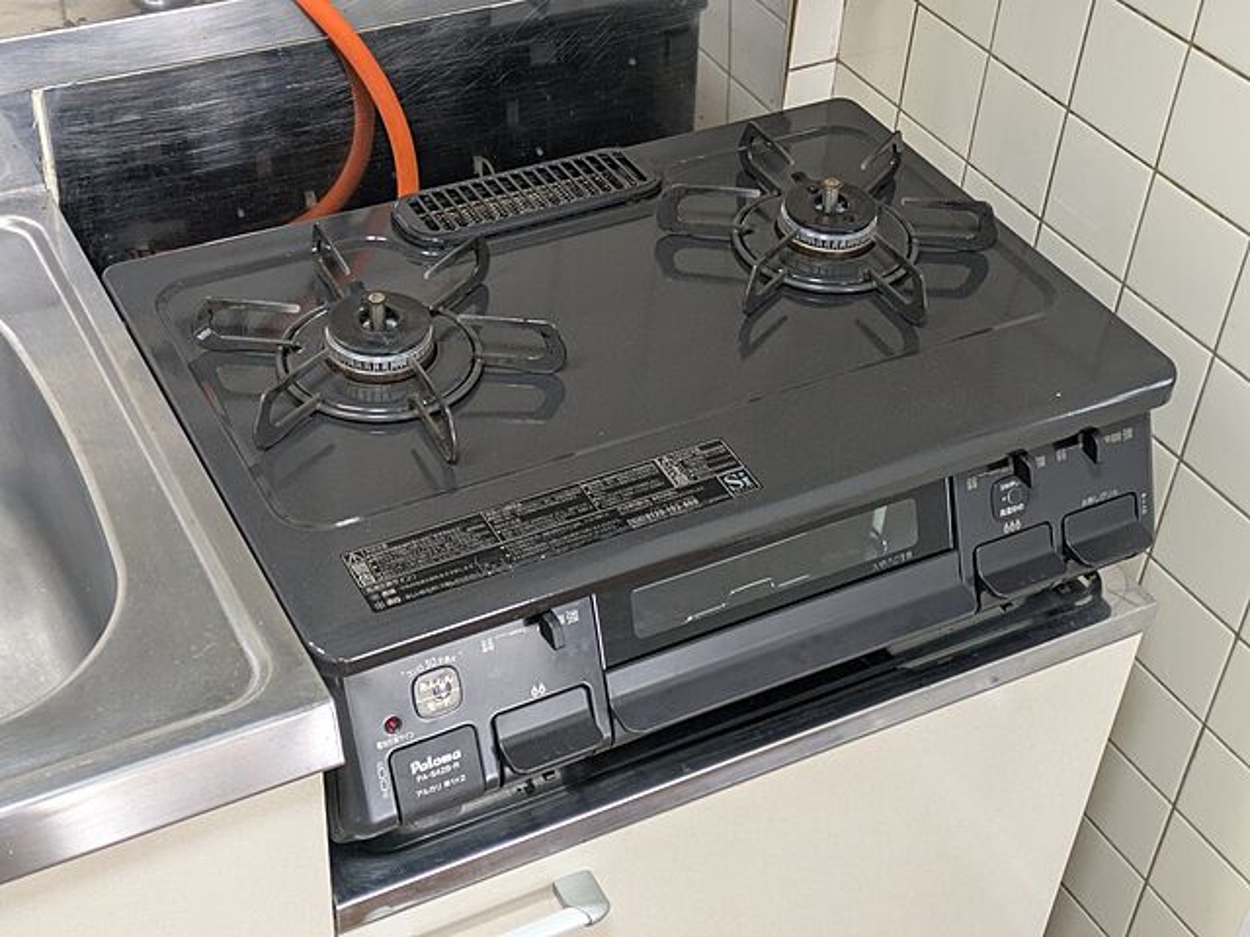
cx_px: 625
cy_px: 468
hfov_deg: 37.5
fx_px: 1842
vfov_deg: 28.6
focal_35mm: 51
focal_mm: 5.43
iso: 149
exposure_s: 1/40
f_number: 1.89
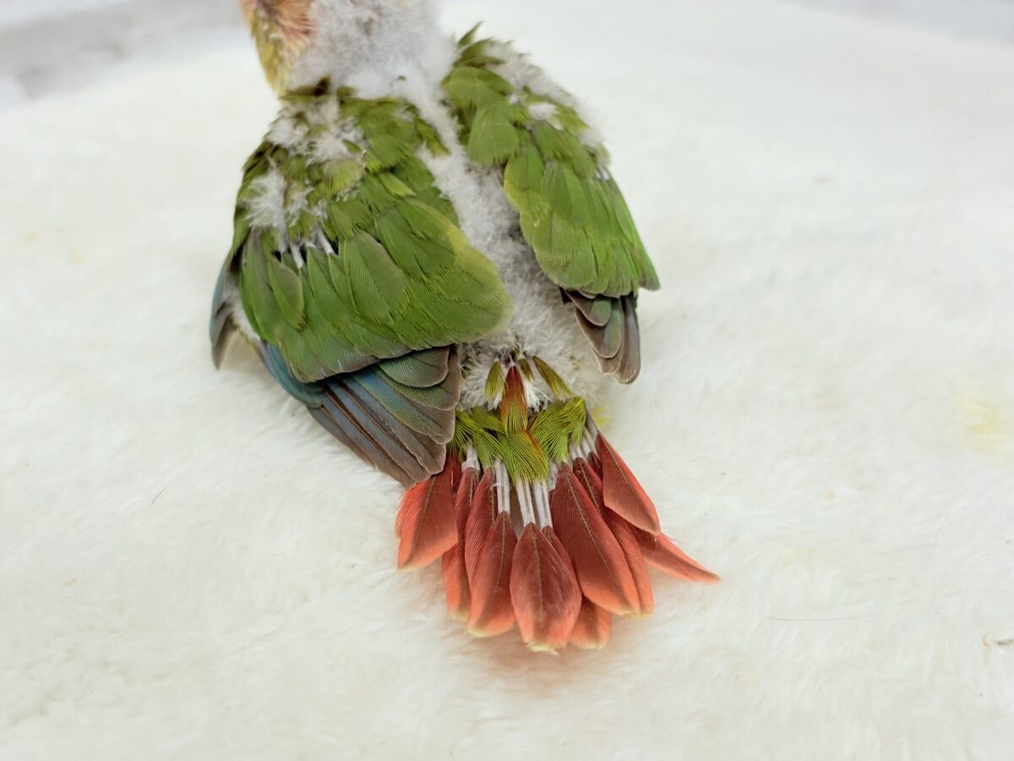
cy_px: 380
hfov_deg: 36.8
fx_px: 1523
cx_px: 507
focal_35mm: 52
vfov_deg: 28.0
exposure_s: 1/100
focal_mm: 5.96
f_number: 1.6
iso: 64
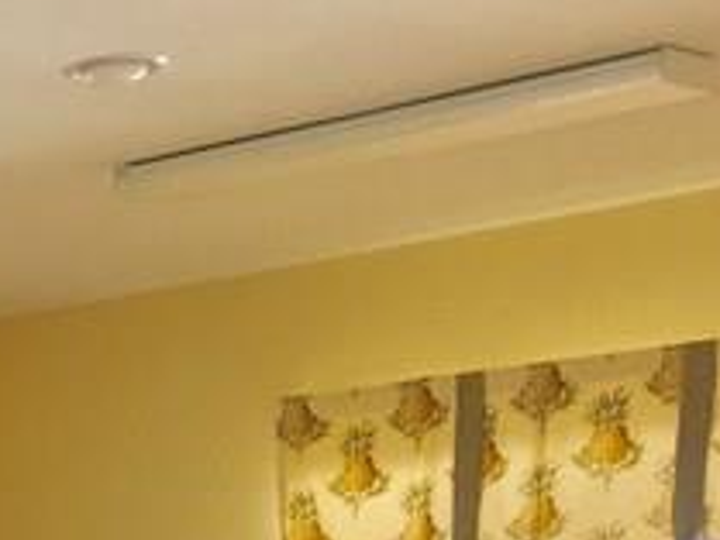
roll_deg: +0.5
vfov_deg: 9.7
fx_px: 2955
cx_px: -978
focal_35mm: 142
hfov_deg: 11.6
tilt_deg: -3.6
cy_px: 1097
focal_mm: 4.15
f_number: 2.2
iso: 25
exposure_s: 1/40
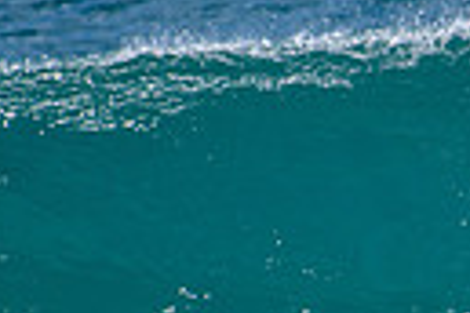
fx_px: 35978
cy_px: 276
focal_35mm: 2756
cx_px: 483
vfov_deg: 0.5
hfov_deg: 0.7
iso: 64
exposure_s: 1/2000
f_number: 5.6
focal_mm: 500
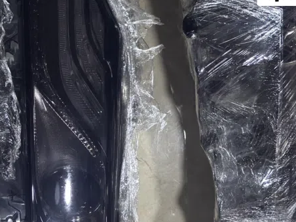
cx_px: 156
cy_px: 102
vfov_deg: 28.0
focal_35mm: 52
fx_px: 445
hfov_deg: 36.8
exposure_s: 1/40
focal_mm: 6.76
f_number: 1.78
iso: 400
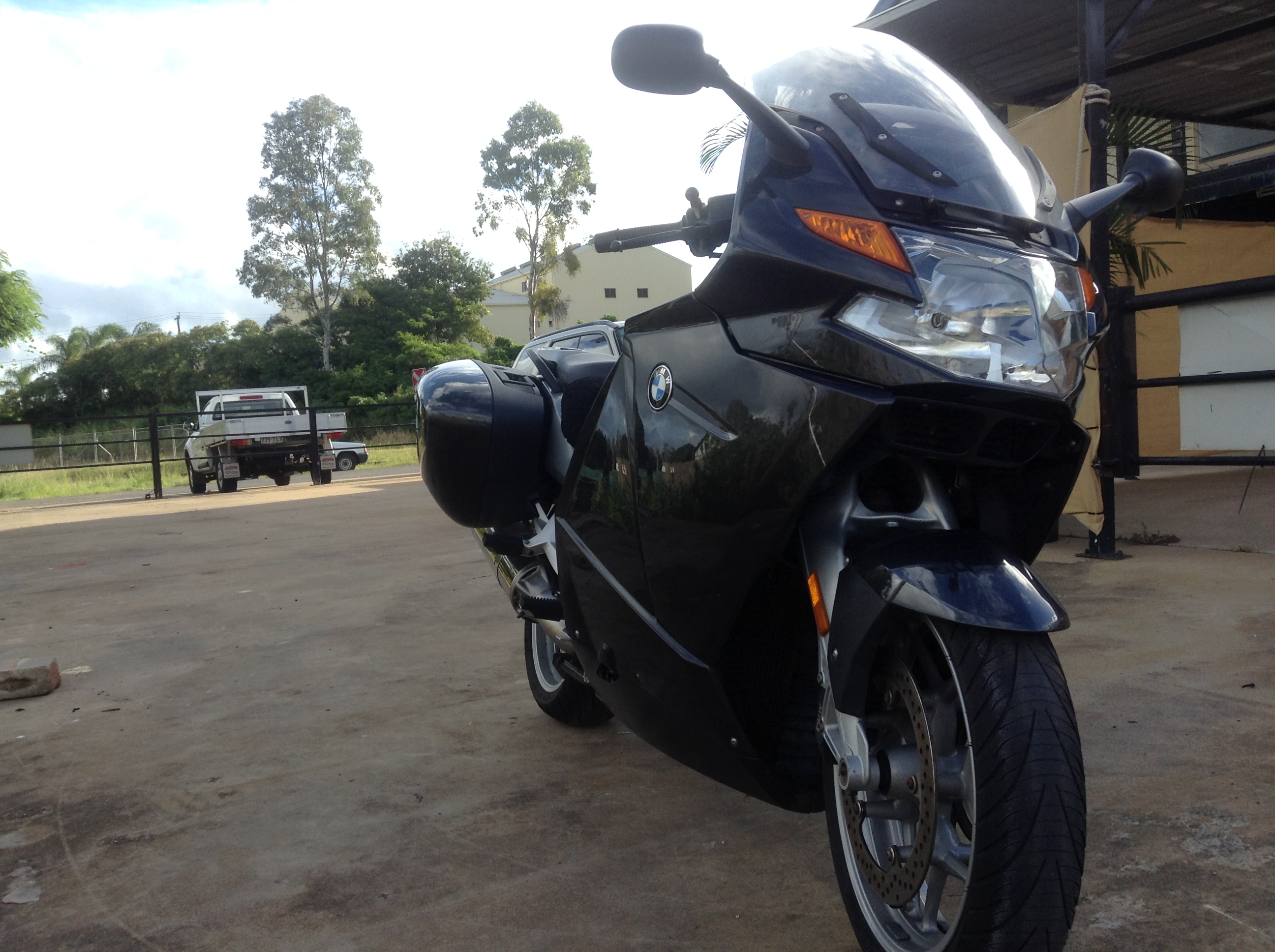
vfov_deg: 42.8
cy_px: 476
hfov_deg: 55.4
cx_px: 638
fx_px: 1214
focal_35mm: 33
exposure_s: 1/386
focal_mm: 3.3
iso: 25
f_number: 2.4
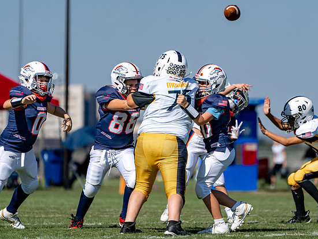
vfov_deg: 3.2
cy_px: 132
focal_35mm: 469
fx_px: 4309
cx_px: 196
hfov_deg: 4.2
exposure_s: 1/1600
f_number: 5.6
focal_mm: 379
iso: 125
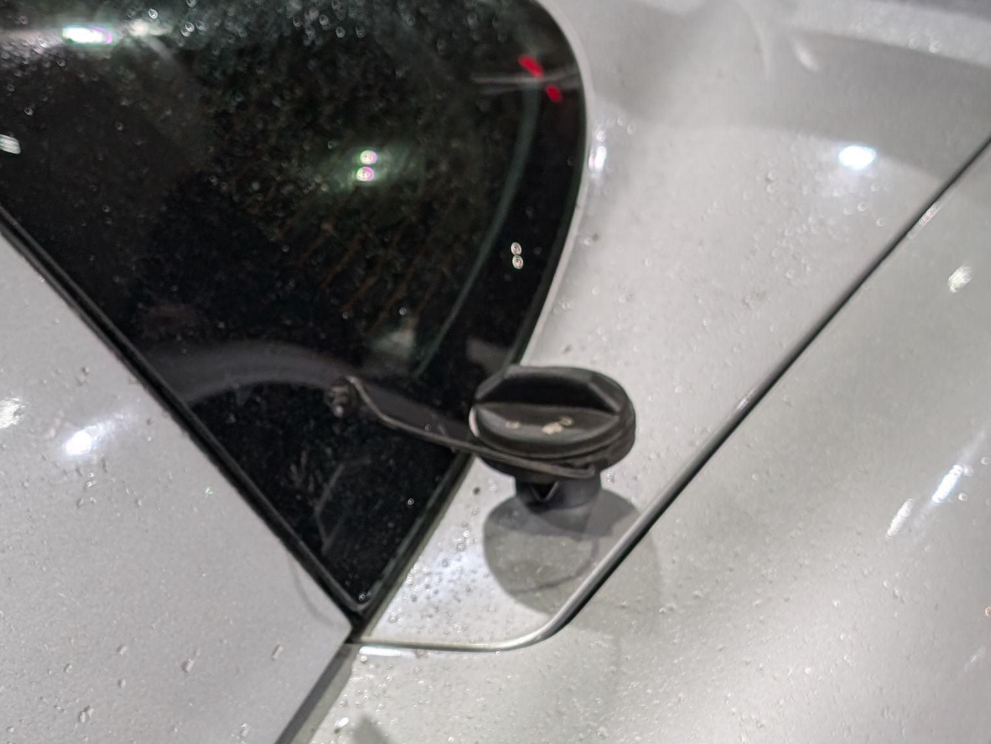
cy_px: 444
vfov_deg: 22.9
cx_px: 457
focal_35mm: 64
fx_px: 1832
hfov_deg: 30.3
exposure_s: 1/106
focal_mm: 6.9
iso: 23
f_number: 1.68
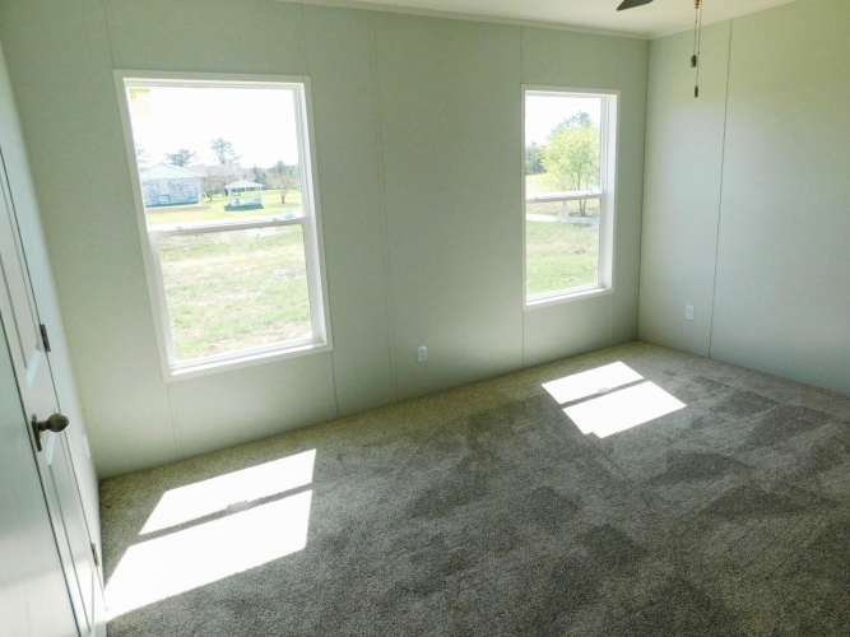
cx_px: 425
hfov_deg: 73.9
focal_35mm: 23
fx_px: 565
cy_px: 318
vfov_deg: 58.9
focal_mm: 4
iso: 125
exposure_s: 1/200
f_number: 3
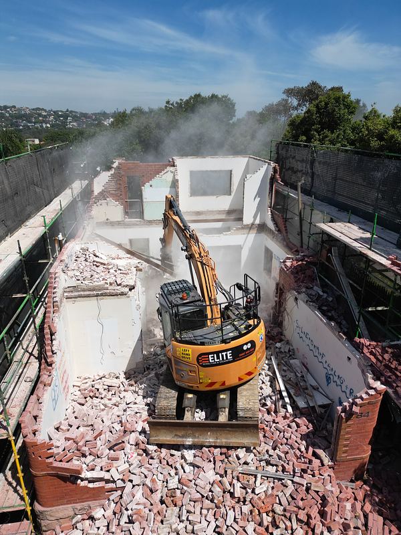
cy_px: 268
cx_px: 200
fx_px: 371
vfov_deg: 71.6
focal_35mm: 24
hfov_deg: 56.8
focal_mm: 6.72
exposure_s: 1/4000
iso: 110
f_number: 1.7
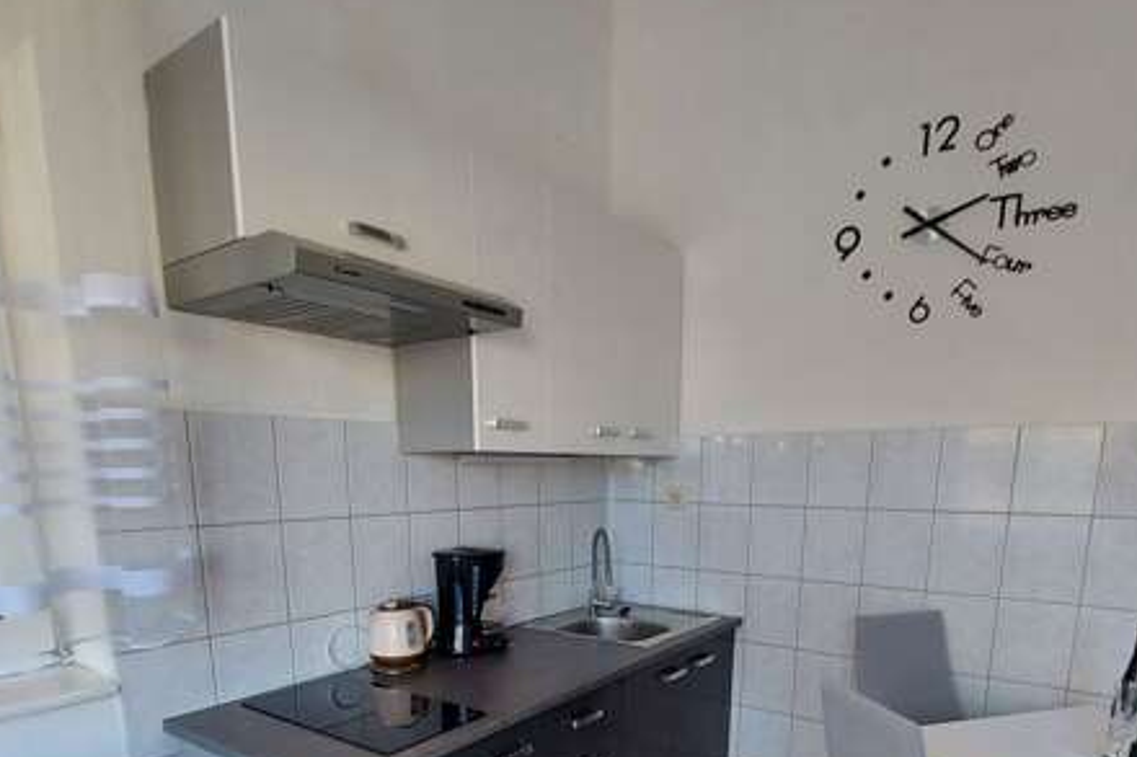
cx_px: 570
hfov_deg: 81.2
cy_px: 628
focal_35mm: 21
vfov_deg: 54.5
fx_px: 663
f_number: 2.2
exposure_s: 1/50
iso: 80
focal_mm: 1.74
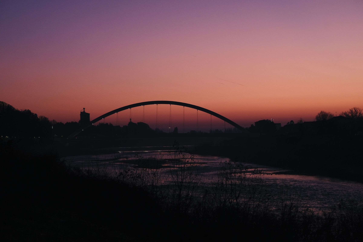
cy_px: 121
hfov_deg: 29.7
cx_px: 182
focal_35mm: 68
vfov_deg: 20.0
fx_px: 686
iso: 800
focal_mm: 45
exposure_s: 1/60
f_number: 8
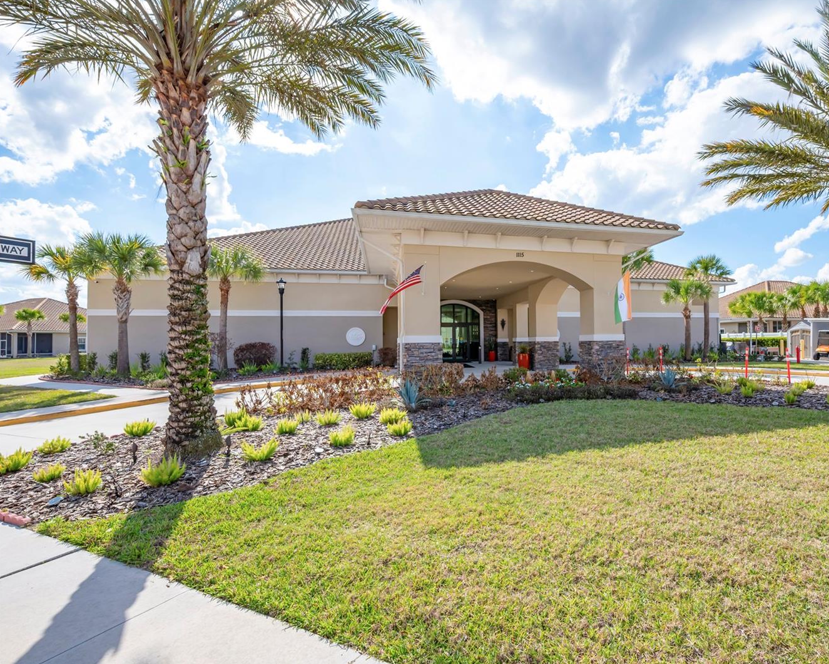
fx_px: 431
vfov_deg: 75.1
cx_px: 497
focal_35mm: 18
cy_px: 331
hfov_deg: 86.7
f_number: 9
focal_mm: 15.5
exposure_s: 1/400
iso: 100
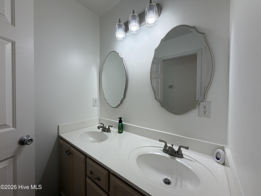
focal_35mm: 14
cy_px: 98
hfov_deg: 102.1
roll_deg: -0.2
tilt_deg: +0.0
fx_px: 106
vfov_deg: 85.7
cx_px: 130
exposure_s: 1/120
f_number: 2.2
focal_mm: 2.22
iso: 80
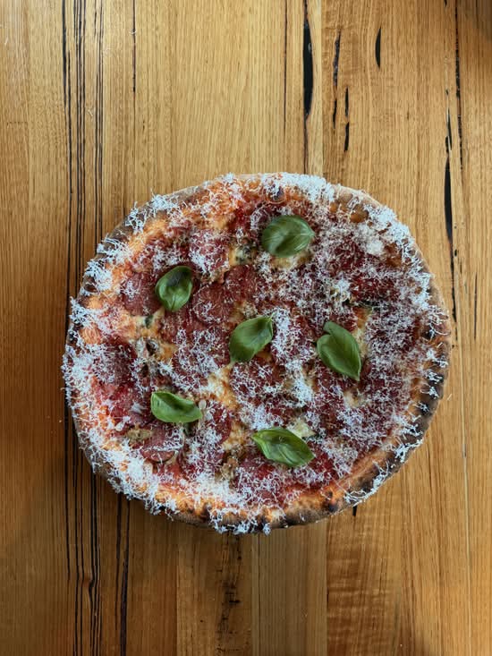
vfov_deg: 71.6
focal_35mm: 24
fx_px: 455
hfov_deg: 56.8
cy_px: 328
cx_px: 246
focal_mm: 6.76
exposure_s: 1/100
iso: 100
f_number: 1.78
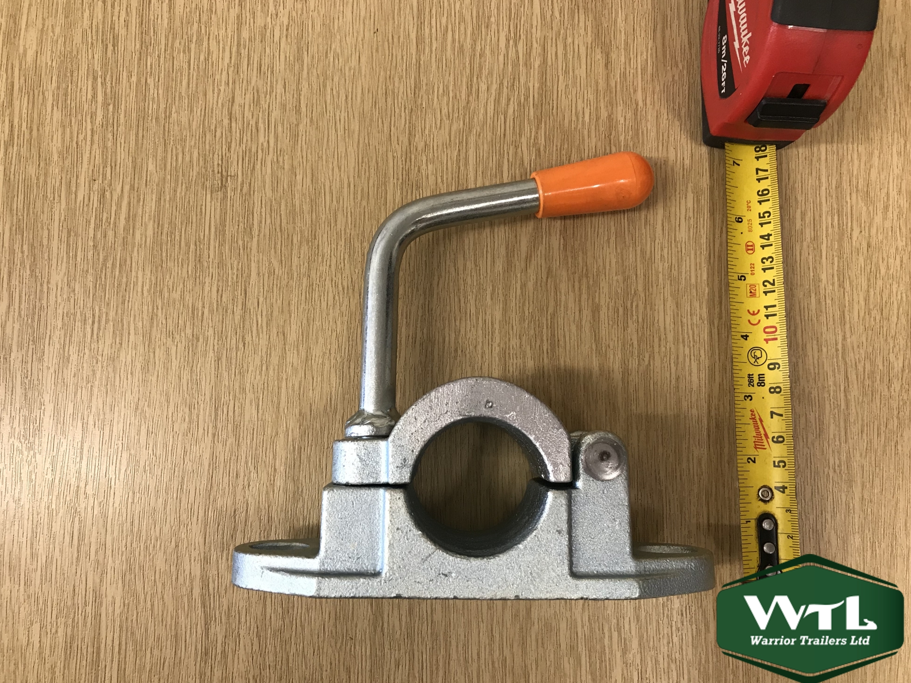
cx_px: 444
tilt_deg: -85.5
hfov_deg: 61.7
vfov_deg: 48.2
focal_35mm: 29
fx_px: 763
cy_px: 342
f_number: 1.8
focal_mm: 3.99
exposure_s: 1/33
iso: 25
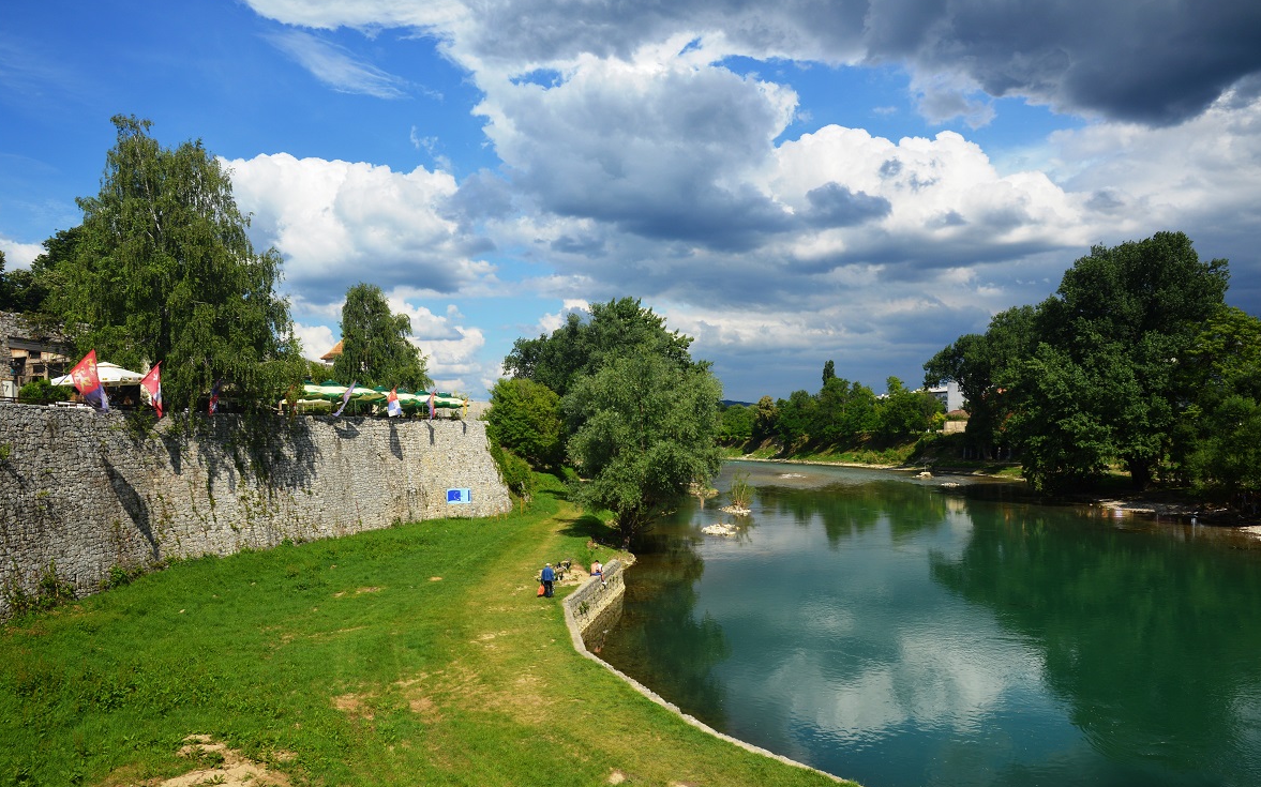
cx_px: 630
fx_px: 859
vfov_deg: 49.2
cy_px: 414
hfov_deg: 72.6
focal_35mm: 25
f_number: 9
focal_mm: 16
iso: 100
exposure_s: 1/320
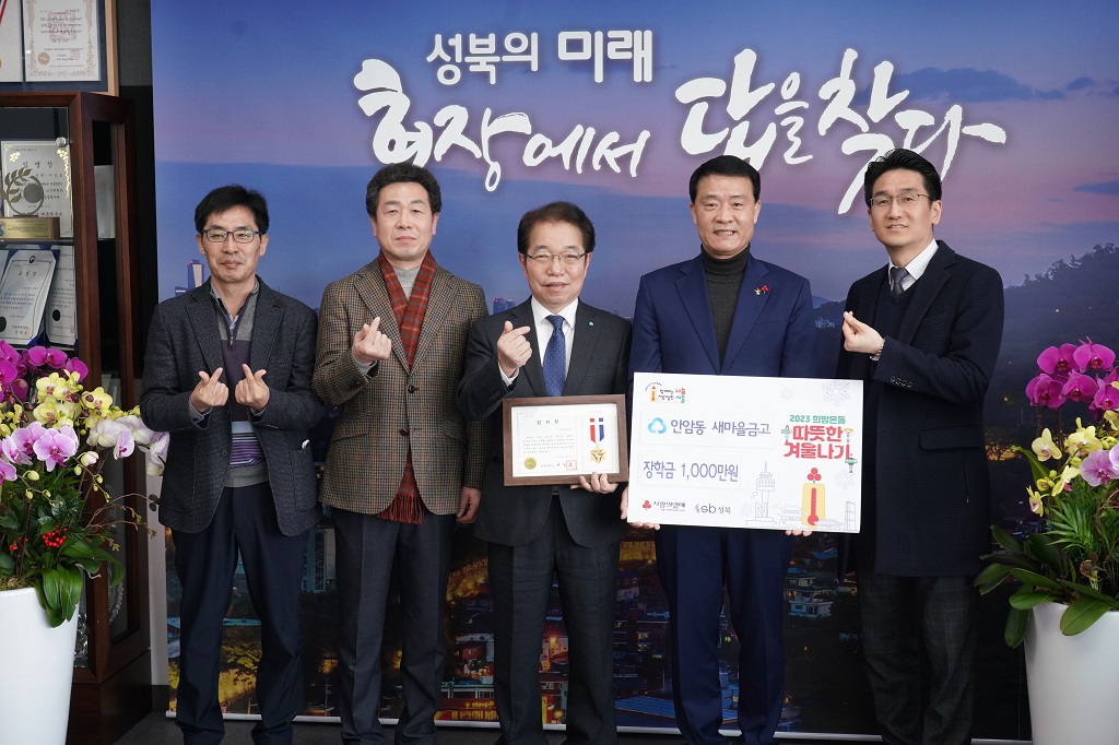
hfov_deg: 40.4
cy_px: 372
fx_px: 1523
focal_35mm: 49
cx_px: 560
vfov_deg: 27.5
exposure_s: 1/160
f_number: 6.3
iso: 1600
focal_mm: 49
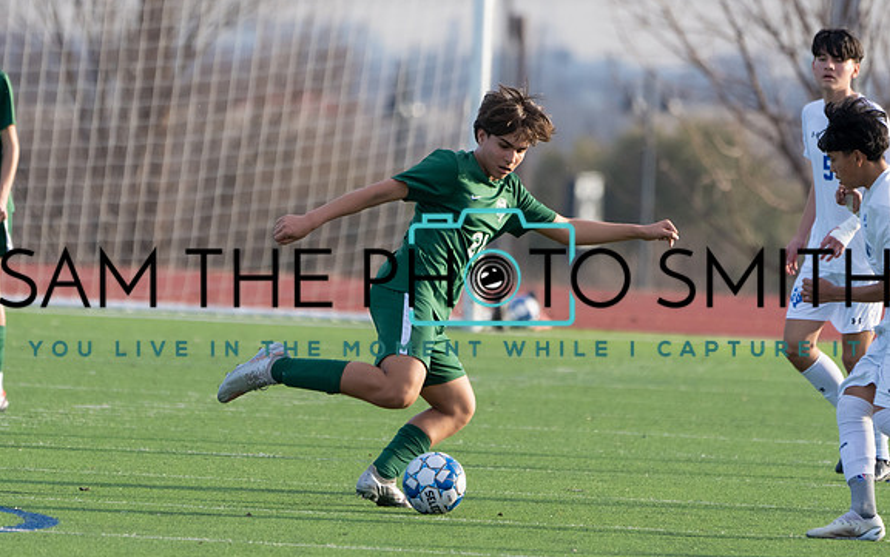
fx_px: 18779
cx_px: 435
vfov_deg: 1.7
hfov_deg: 2.7
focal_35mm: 774
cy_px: 251
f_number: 5.6
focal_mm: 400
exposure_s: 1/1250
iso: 640
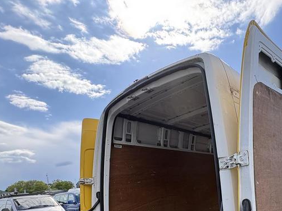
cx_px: 210
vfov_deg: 49.3
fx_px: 204
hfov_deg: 65.4
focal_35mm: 25
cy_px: 187
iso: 64
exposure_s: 1/625
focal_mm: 2.22
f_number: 2.2
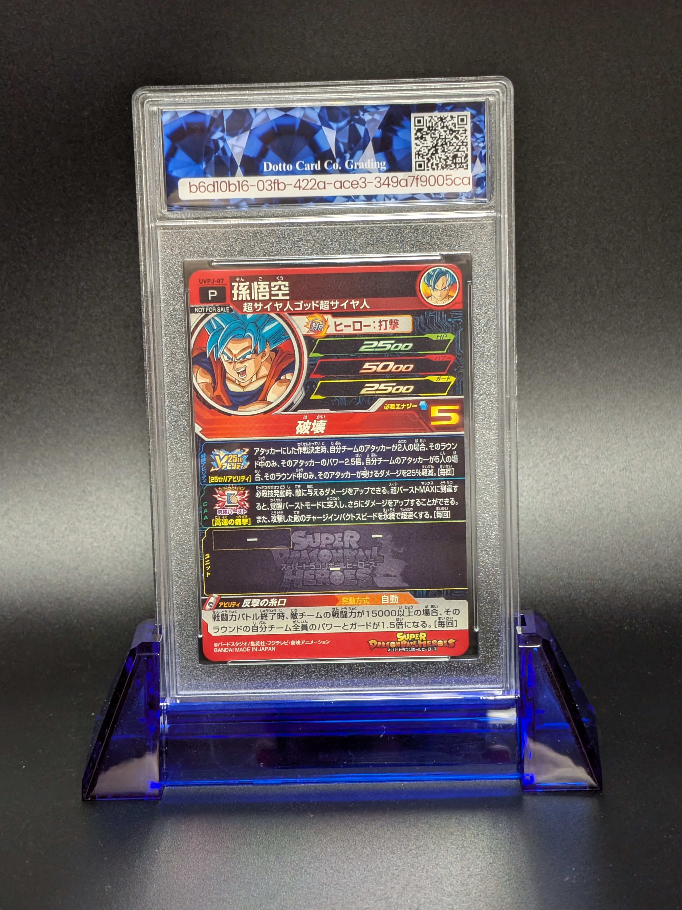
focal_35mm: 49
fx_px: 1287
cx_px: 341
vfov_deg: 38.9
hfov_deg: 29.7
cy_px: 455
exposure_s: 1/40
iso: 177
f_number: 1.7
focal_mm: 4.53
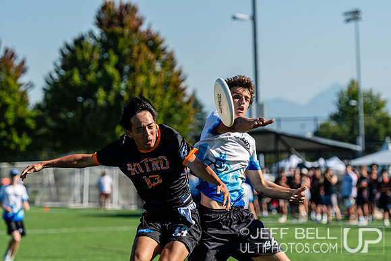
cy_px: 130
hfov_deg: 12.2
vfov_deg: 8.2
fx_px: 1825
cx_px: 196
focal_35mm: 168
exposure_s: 1/2000
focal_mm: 112
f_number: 3.2
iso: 100
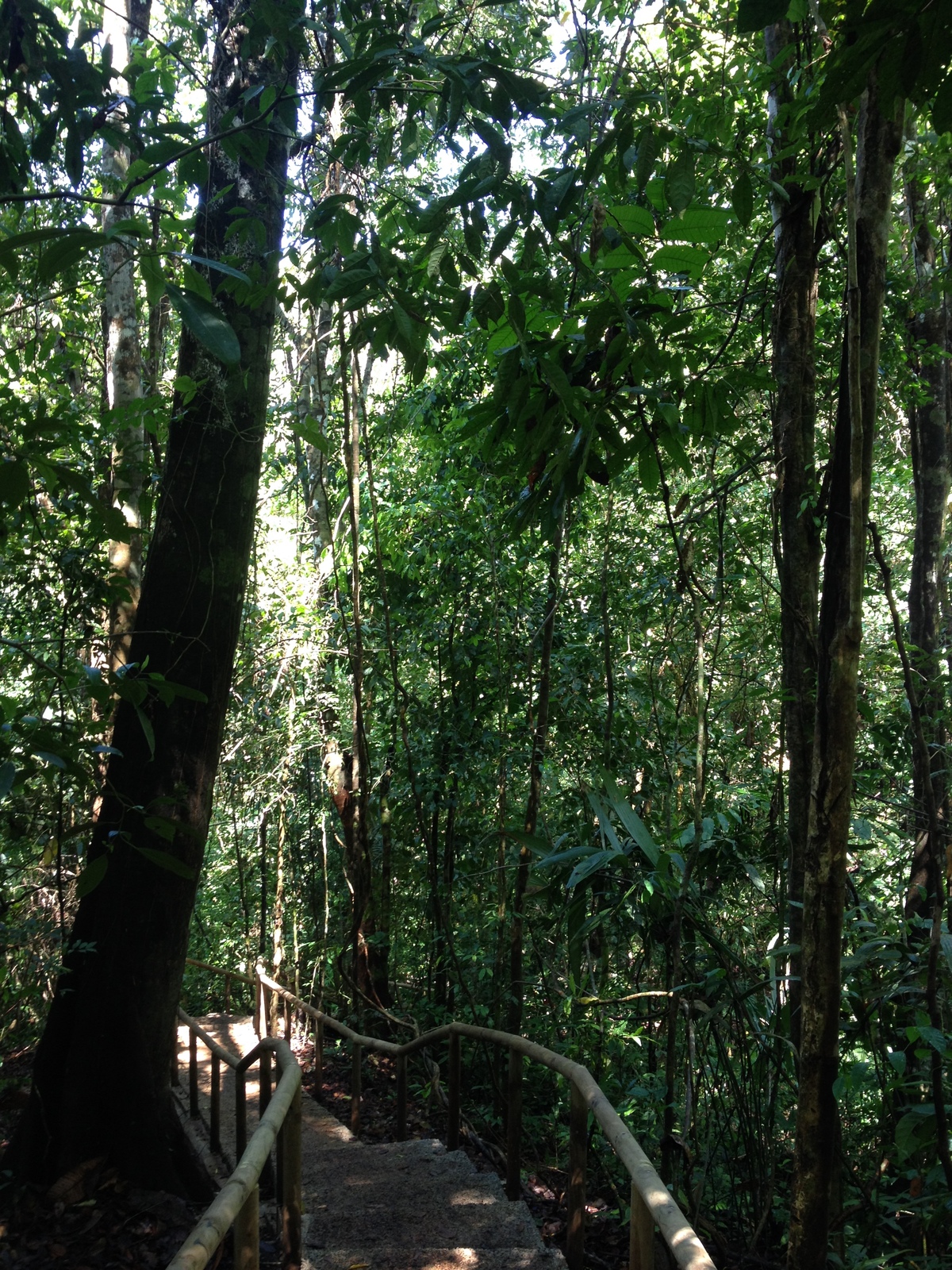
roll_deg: +1.9
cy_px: 635
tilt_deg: -7.7
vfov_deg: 52.6
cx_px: 476
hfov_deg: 40.7
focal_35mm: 35
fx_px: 1283
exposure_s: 1/24
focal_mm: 4.28
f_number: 2.4
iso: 50
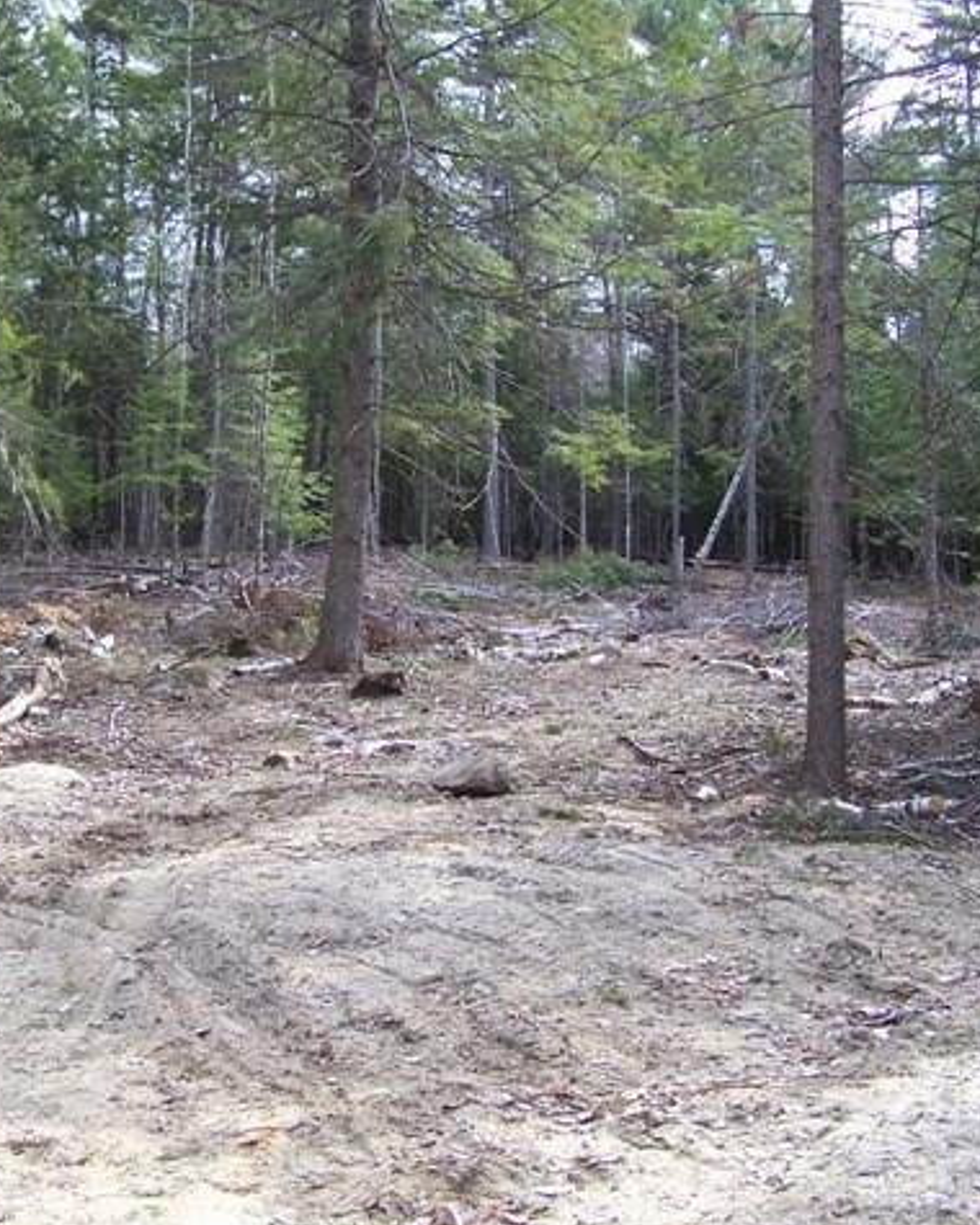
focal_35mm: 50
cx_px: 374
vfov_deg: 37.3
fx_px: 1813
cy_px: 616
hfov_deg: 30.1
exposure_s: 1/160
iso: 64
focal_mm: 6.3
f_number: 2.8
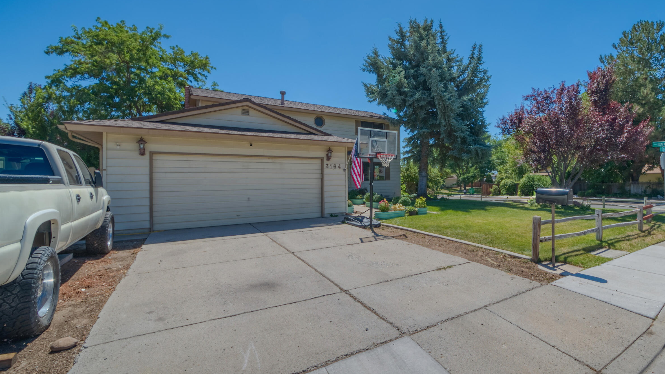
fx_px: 282
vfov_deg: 67.1
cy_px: 180
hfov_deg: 98.0
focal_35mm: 16
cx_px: 401
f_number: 8
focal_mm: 12
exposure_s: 1/100
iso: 200
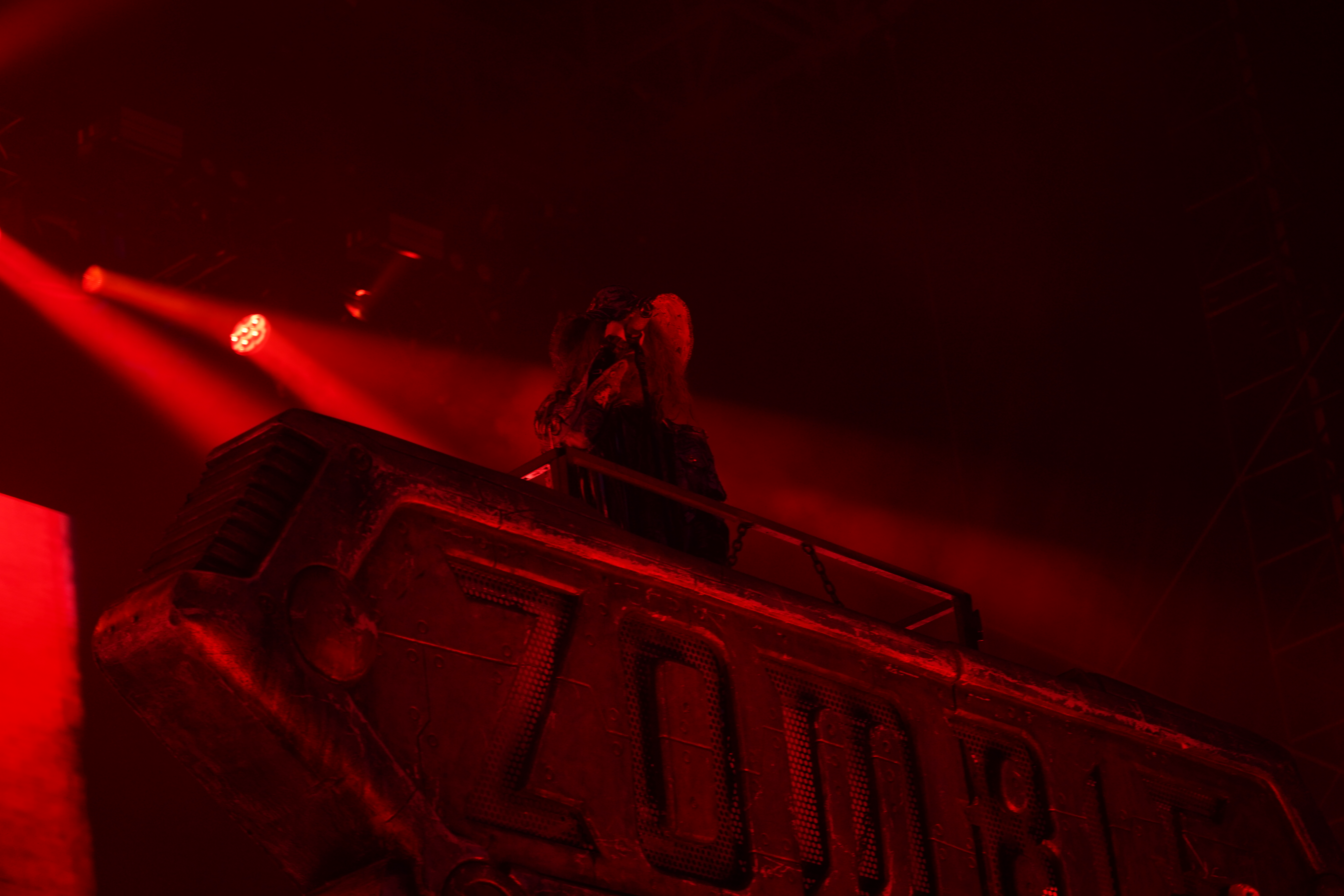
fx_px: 3920
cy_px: 448
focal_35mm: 105
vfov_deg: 13.0
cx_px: 672
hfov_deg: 19.5
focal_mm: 105
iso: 640
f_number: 4
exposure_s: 1/125
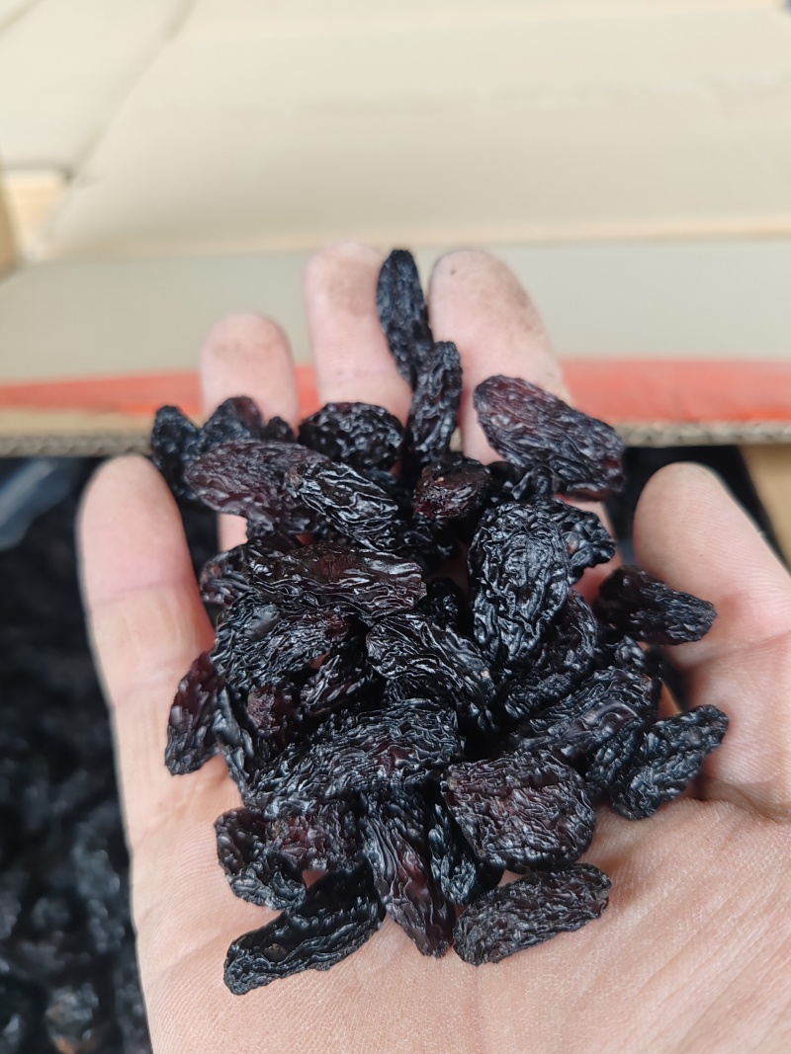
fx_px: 823
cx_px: 396
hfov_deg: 51.3
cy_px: 527
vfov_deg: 65.3
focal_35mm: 27
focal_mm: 6.12
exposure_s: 1/100
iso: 200
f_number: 1.9
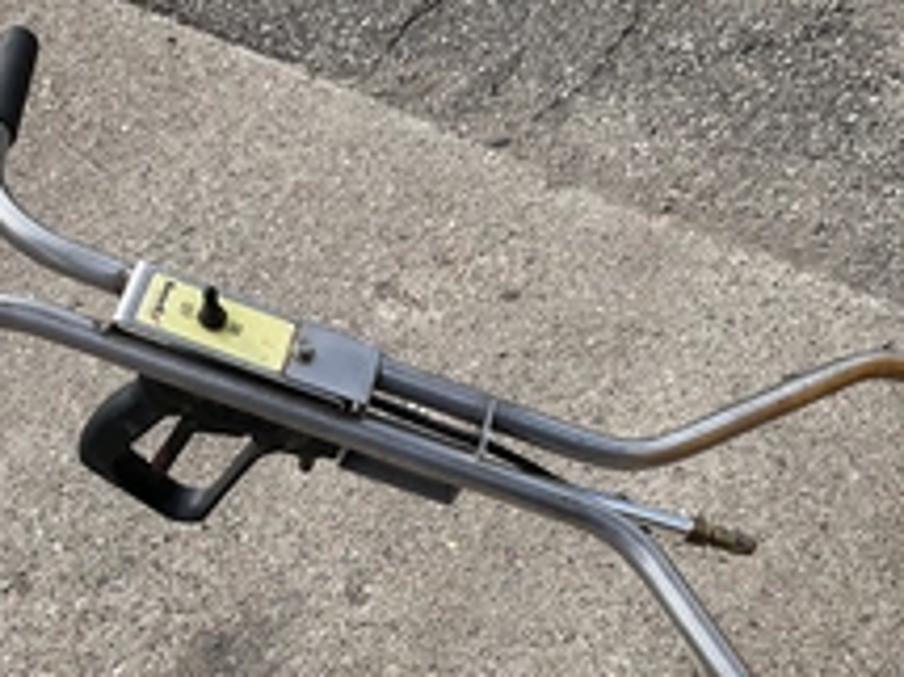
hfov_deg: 35.5
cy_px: 509
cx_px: 391
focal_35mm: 54
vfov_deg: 26.7
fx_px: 1409
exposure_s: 1/1250
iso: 25
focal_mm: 3
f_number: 1.8
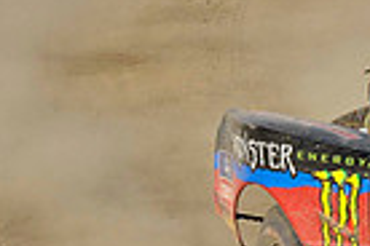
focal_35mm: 378
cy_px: 179
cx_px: 617
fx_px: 3885
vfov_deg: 3.6
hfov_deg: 5.4
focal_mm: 90
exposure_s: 1/500
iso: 640
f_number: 16
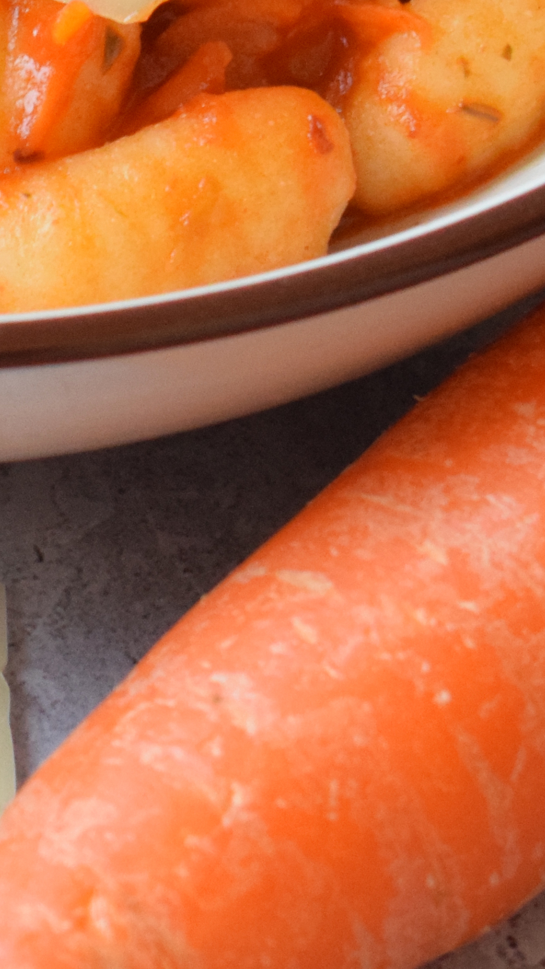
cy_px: -48
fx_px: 7523
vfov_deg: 7.3
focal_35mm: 293
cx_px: -67
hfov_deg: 4.1
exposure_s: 1/125
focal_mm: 55
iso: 2000
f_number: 5.6
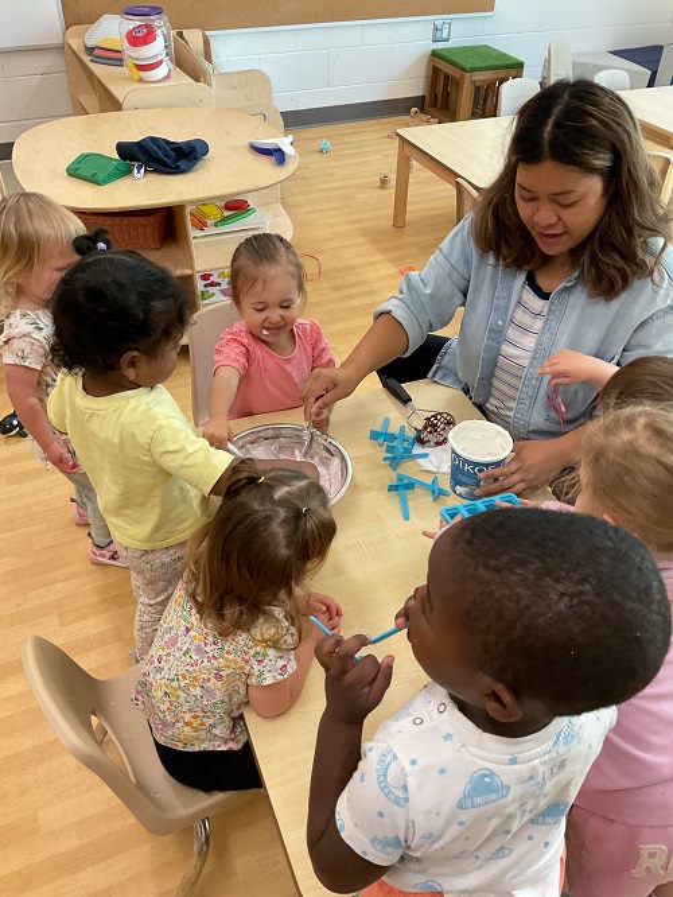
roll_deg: -0.1
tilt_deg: -40.9
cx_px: 336
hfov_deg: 48.3
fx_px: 751
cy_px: 448
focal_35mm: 29
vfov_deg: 61.6
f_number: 1.8
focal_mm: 3
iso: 160
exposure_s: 1/60
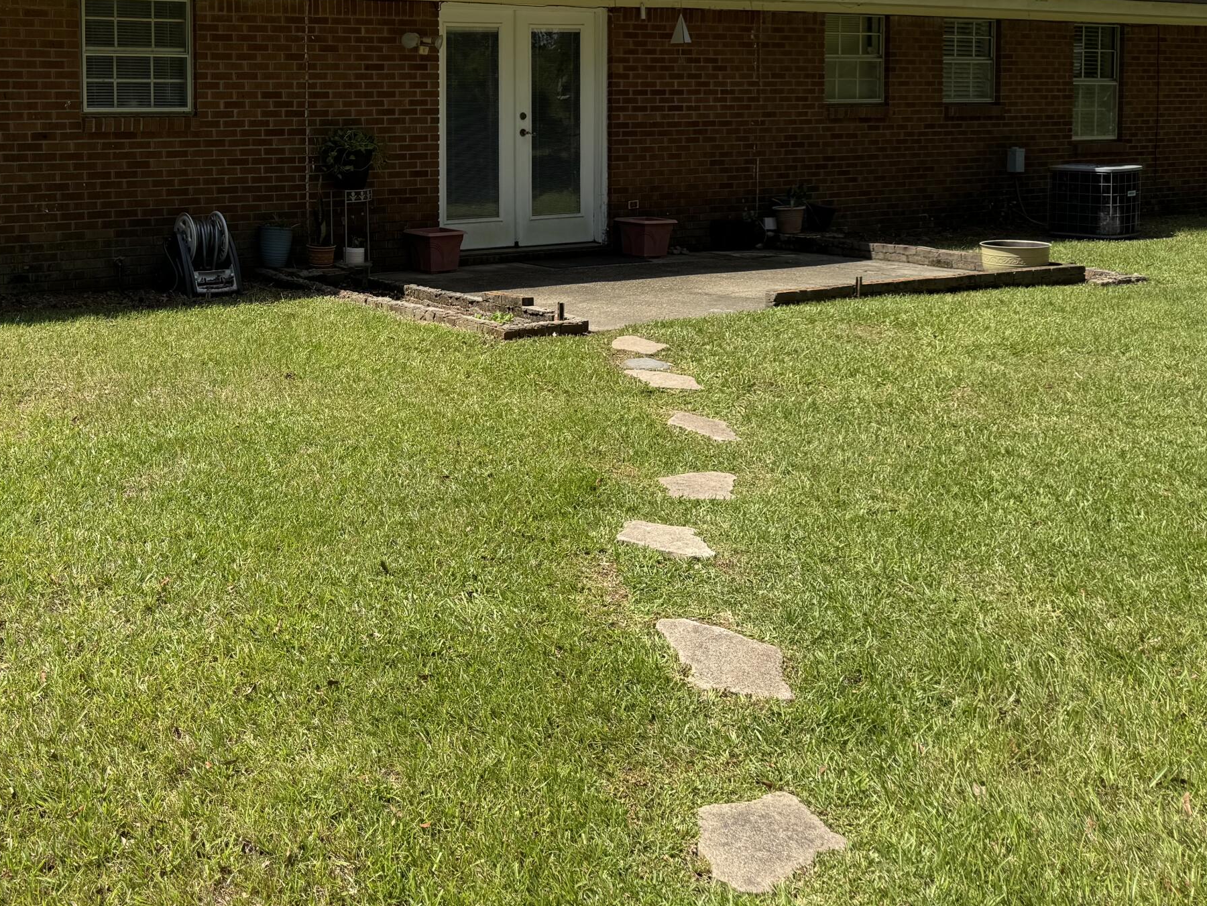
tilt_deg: -3.7
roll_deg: +0.4
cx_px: 267
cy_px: 181
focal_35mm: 40
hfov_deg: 44.8
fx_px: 1395
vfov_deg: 34.8
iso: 80
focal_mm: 6.76
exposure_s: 1/3597
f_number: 1.78
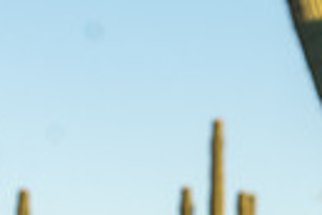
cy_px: 479
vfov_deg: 4.5
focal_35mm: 302
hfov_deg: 6.7
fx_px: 2701
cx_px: -150
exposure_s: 1/160
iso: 100
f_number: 6.3
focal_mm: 67
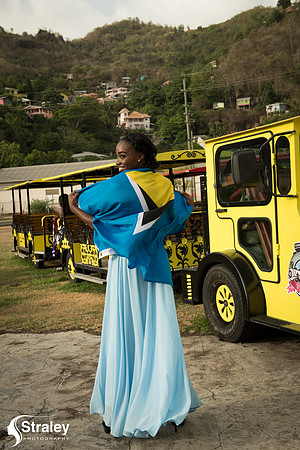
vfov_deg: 41.1
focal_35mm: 48
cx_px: 150
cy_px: 225
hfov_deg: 28.1
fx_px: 600
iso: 80
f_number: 6.3
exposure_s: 1/160
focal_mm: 48
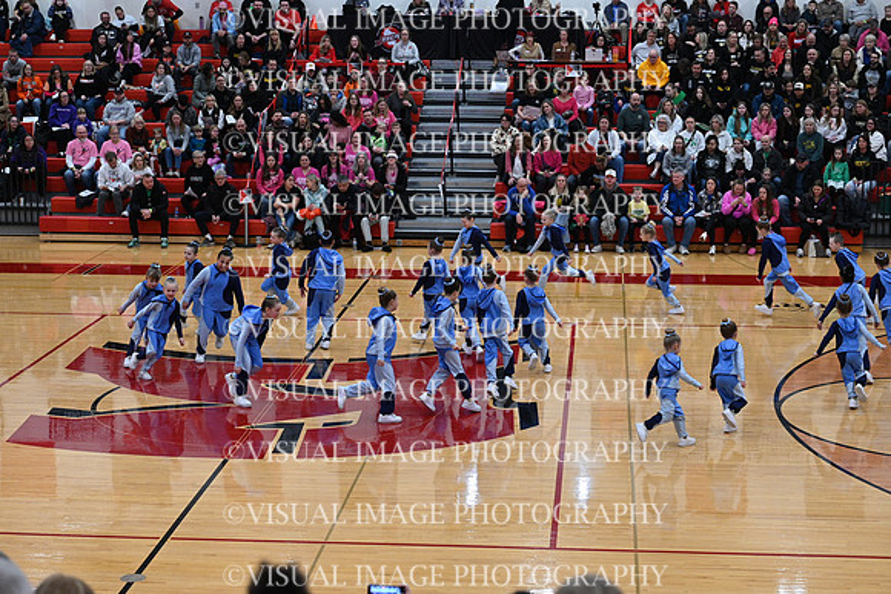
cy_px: 297
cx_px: 446
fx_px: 1733
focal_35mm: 70
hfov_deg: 28.8
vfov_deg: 19.5
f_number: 4
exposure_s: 1/400
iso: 4000
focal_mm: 70
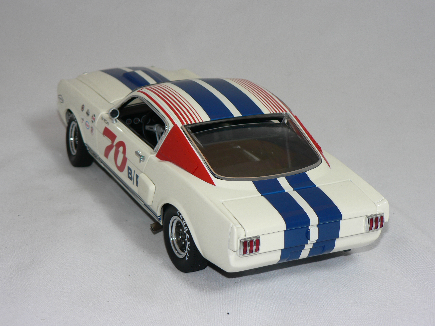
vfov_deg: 19.9
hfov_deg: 26.3
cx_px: 218
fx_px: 930
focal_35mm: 74
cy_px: 163
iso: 80
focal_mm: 12.4
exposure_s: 1/60
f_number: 3.2
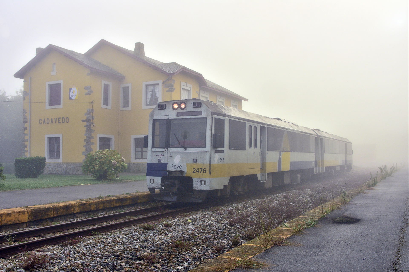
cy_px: 136
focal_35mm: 39
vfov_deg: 34.2
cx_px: 204
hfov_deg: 49.6
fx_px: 443
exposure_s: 1/500
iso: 200
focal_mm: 26
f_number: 7.1
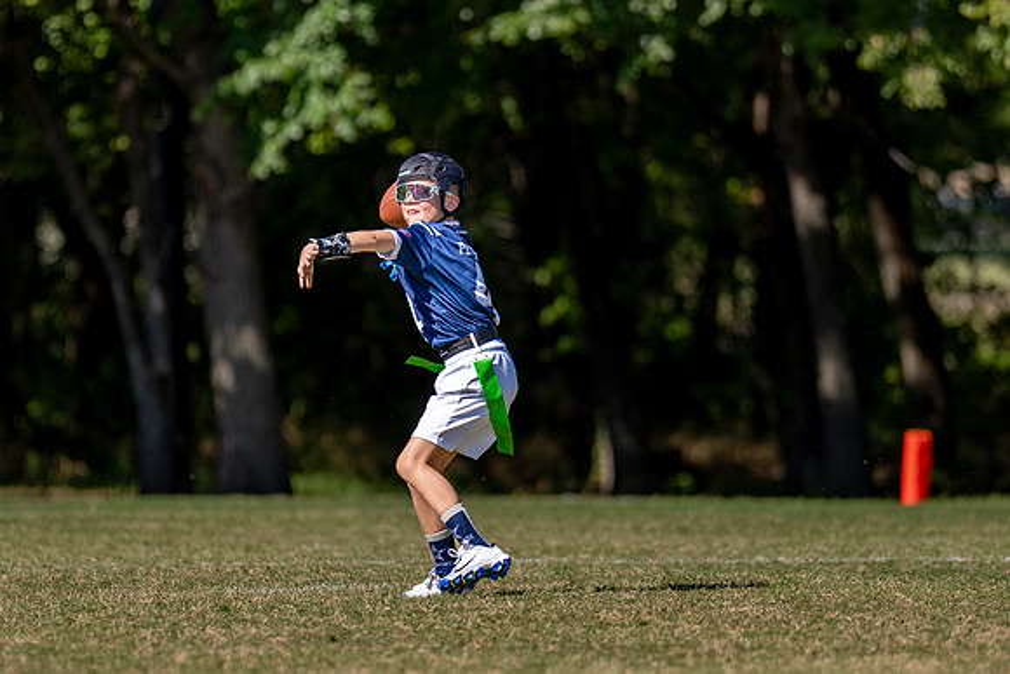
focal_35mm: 381
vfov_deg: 3.6
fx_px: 10695
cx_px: 455
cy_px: 336
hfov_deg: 5.4
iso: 160
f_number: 2.8
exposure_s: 1/3200
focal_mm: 200
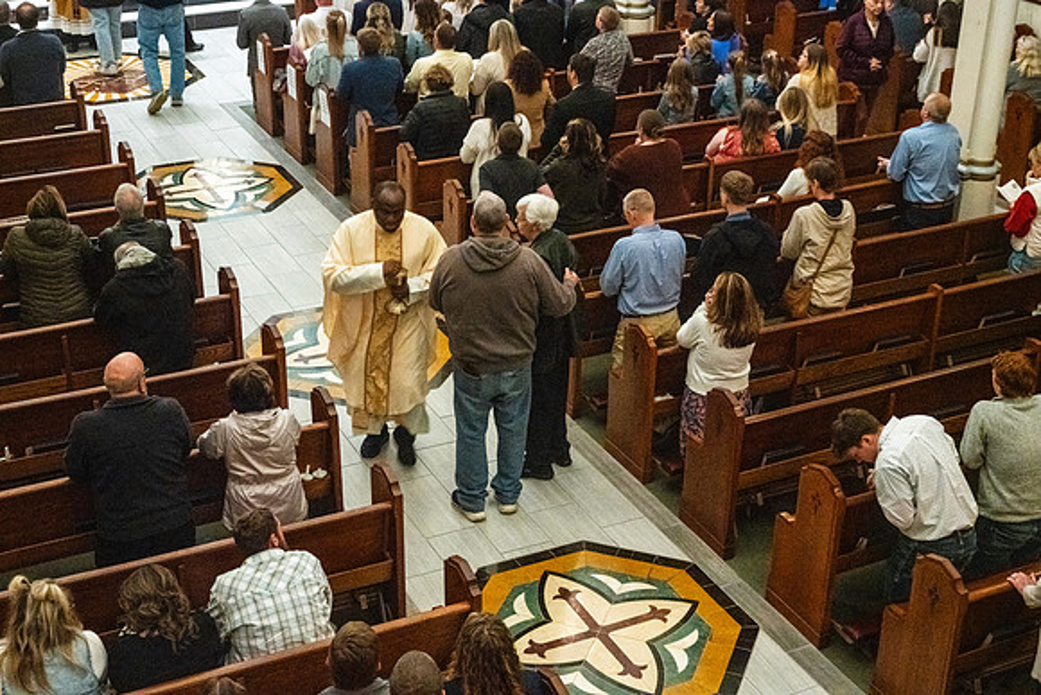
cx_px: 520
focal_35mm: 53
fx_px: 1533
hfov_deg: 37.5
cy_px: 348
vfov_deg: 25.5
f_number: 9
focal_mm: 53
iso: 5000
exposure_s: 1/60
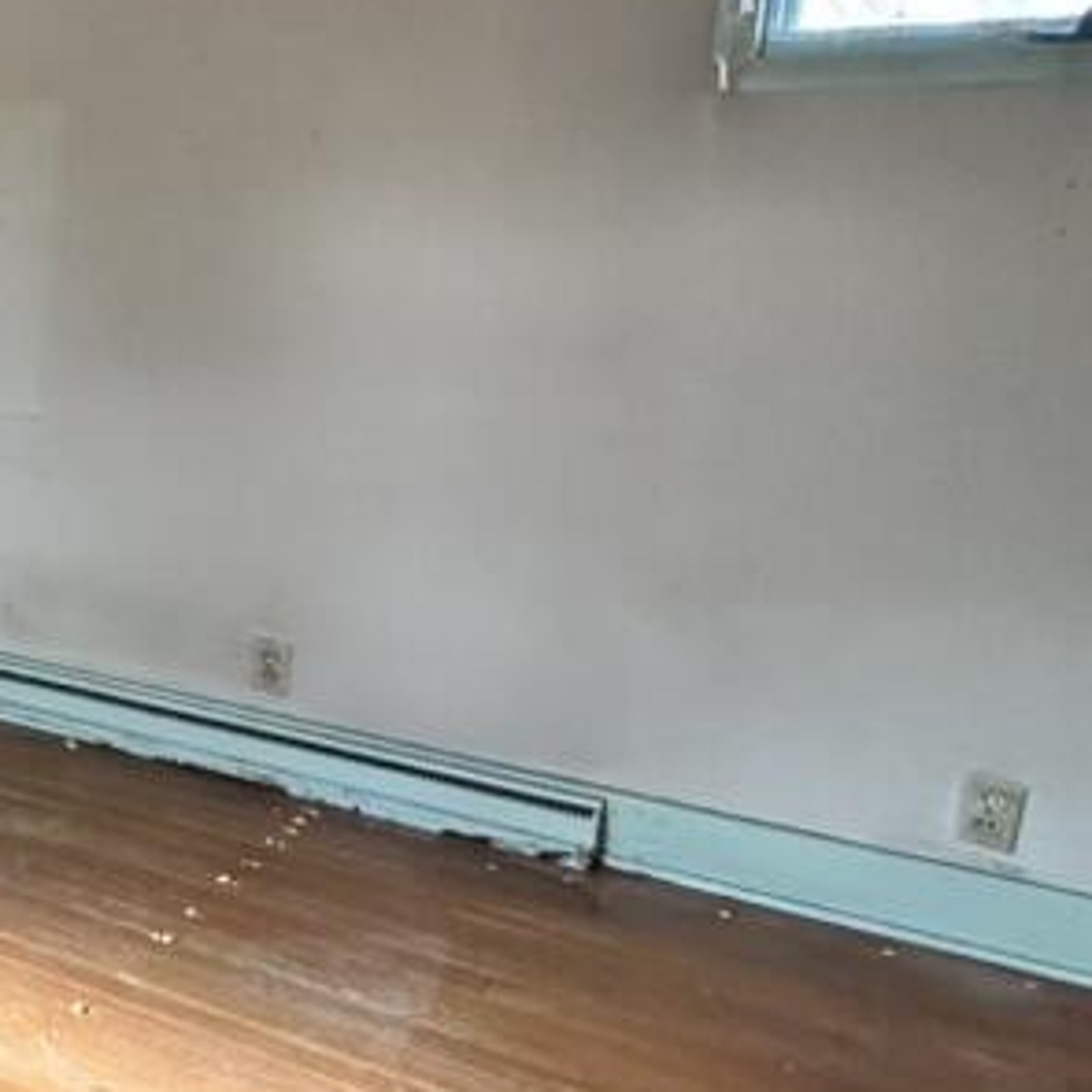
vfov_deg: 39.0
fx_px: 1535
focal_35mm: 43
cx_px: -563
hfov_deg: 27.0
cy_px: 426
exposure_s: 1/60
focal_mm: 2.22
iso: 640
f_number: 2.2
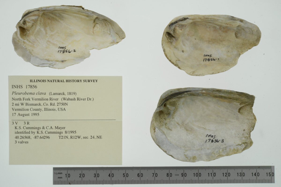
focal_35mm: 60
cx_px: 140
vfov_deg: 22.6
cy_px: 94
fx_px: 468
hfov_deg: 33.4
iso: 100
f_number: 32
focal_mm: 60
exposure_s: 1/13
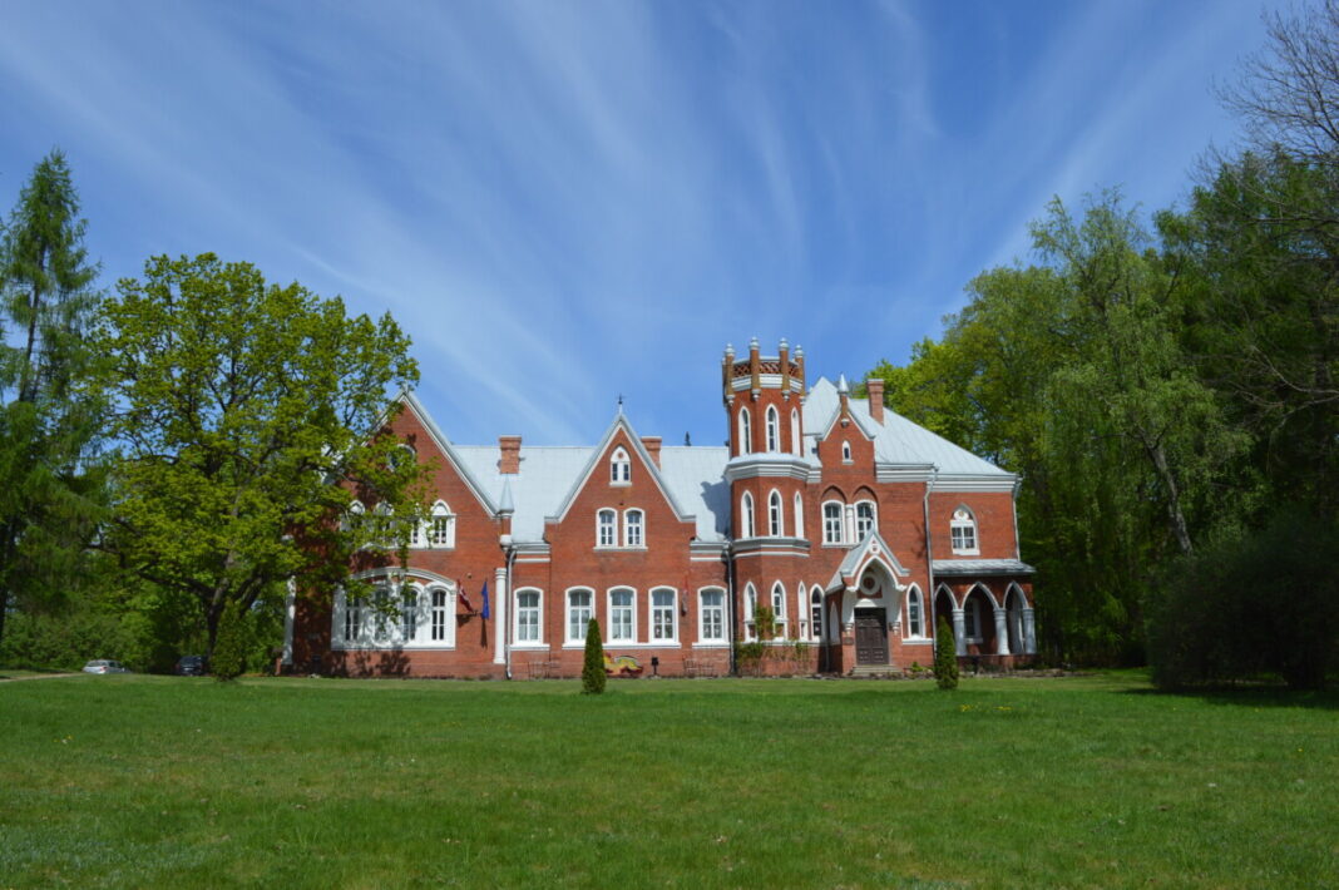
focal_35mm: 27
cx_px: 670
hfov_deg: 67.4
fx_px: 1003
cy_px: 445
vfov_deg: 47.8
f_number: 9
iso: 100
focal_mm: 18
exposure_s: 1/320
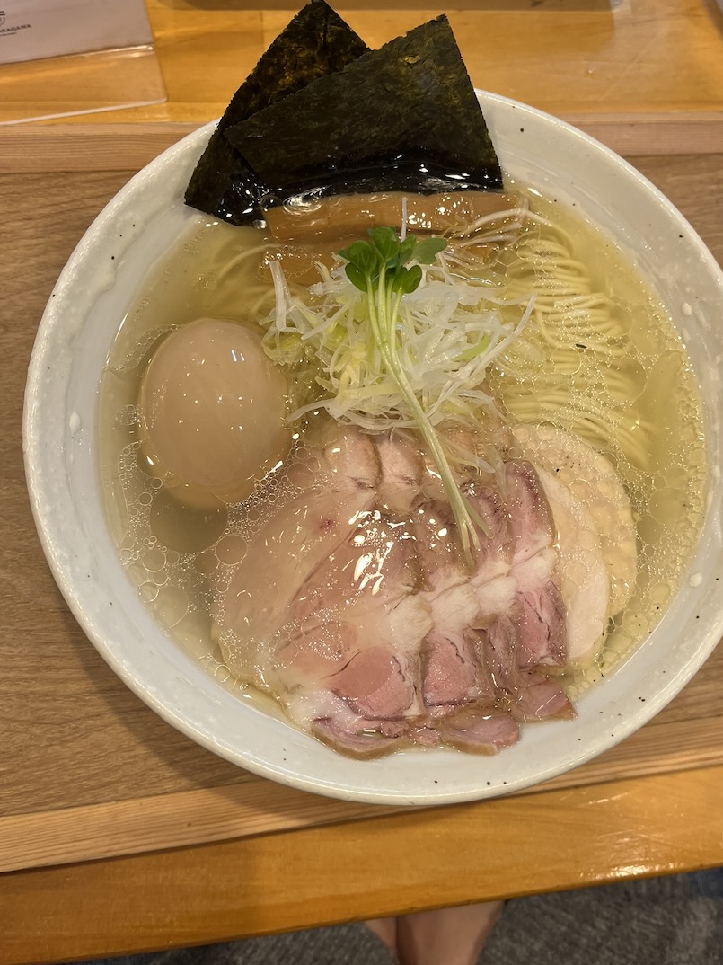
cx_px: 424
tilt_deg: -71.4
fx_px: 864
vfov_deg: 58.3
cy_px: 450
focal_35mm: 31
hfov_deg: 45.2
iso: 64
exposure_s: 1/100
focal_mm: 5.1
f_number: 1.6
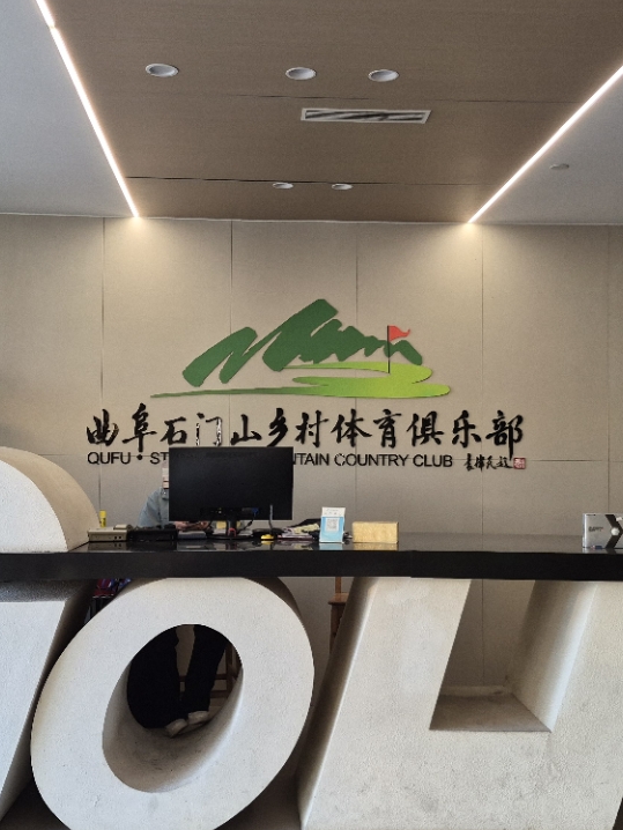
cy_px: 403
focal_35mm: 41
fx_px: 983
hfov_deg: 35.2
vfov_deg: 45.8
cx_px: 298
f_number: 1.8
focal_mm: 5.4
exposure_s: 1/120
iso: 250
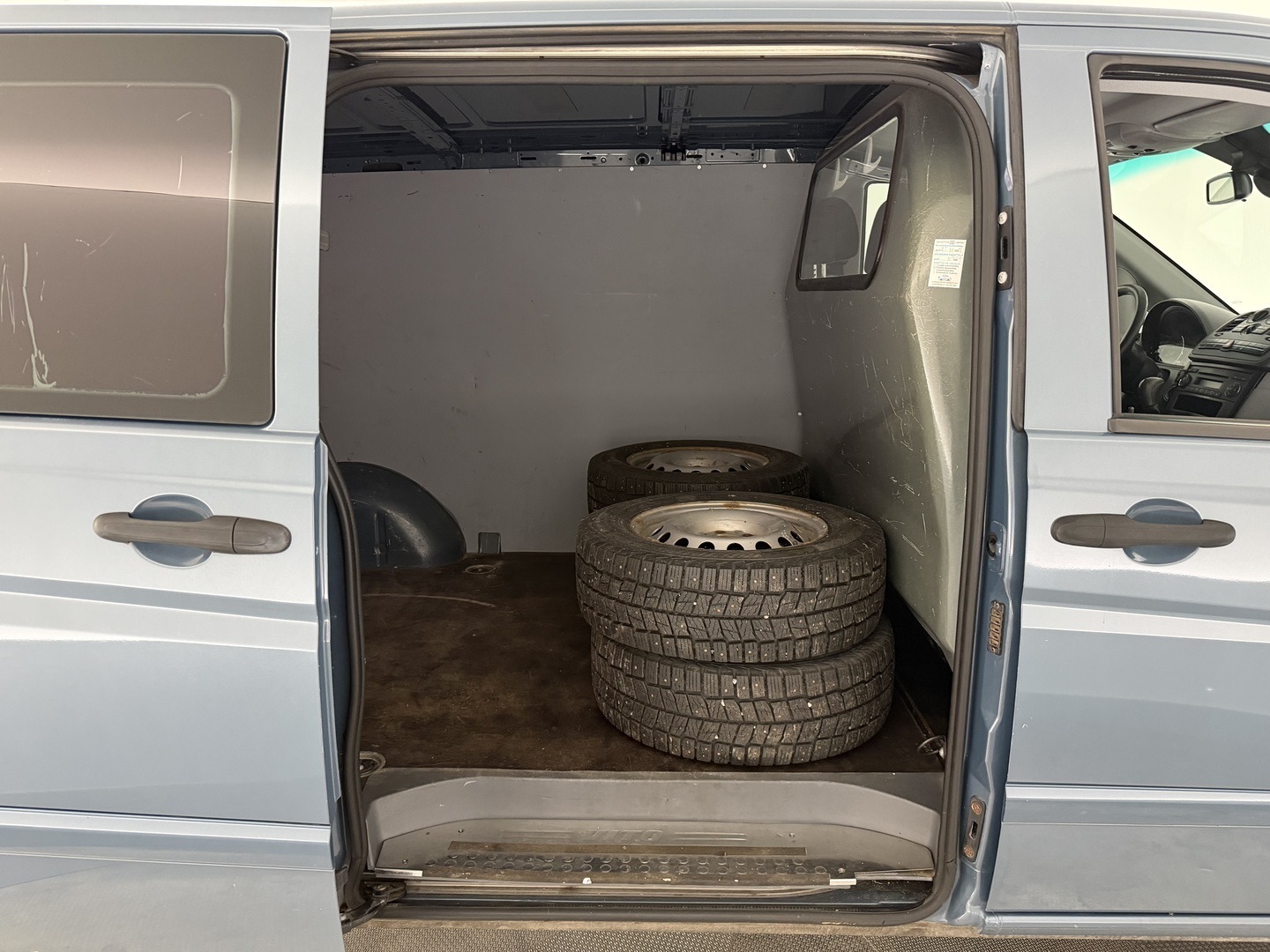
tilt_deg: -12.4
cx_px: 635
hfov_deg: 71.6
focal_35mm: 24
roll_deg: +1.5
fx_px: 881
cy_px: 476
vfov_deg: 56.8
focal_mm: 6.76
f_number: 1.78
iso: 640
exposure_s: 1/50
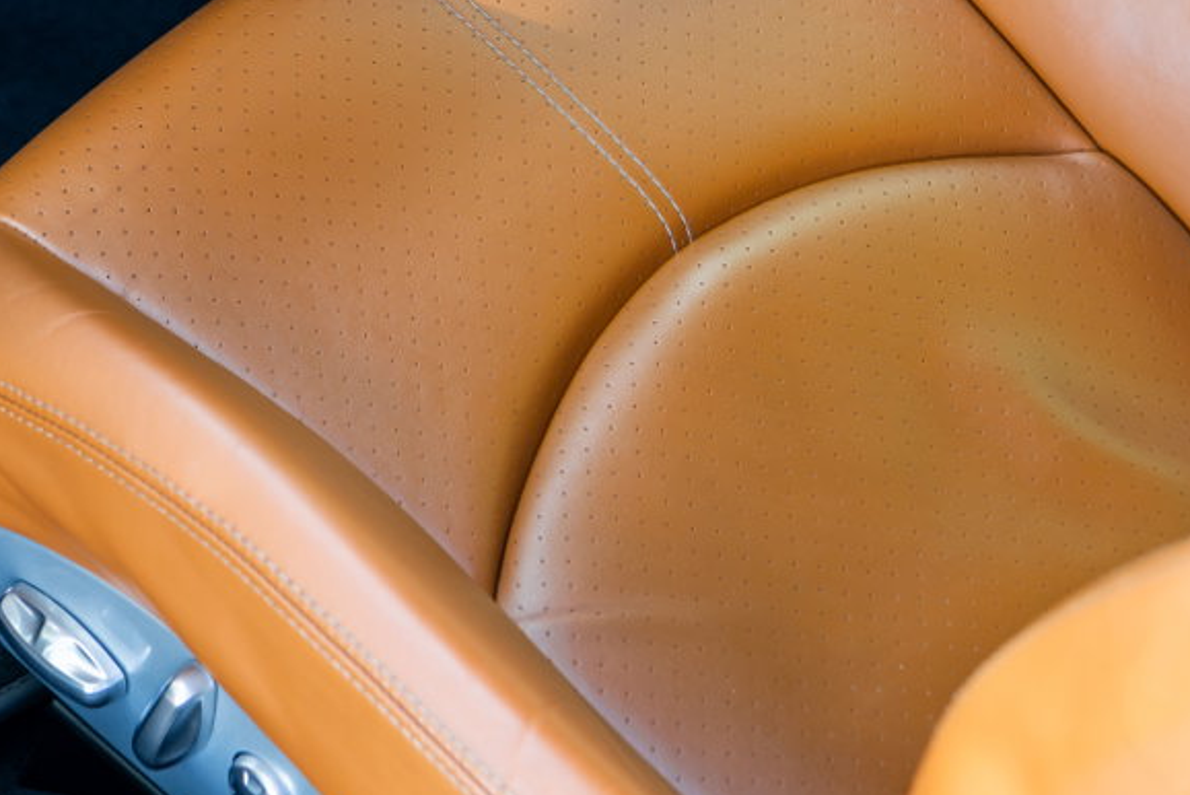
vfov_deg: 11.0
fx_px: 4101
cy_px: 193
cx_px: 686
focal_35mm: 124
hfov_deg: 16.5
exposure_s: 1/50
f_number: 5.6
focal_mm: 70
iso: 400
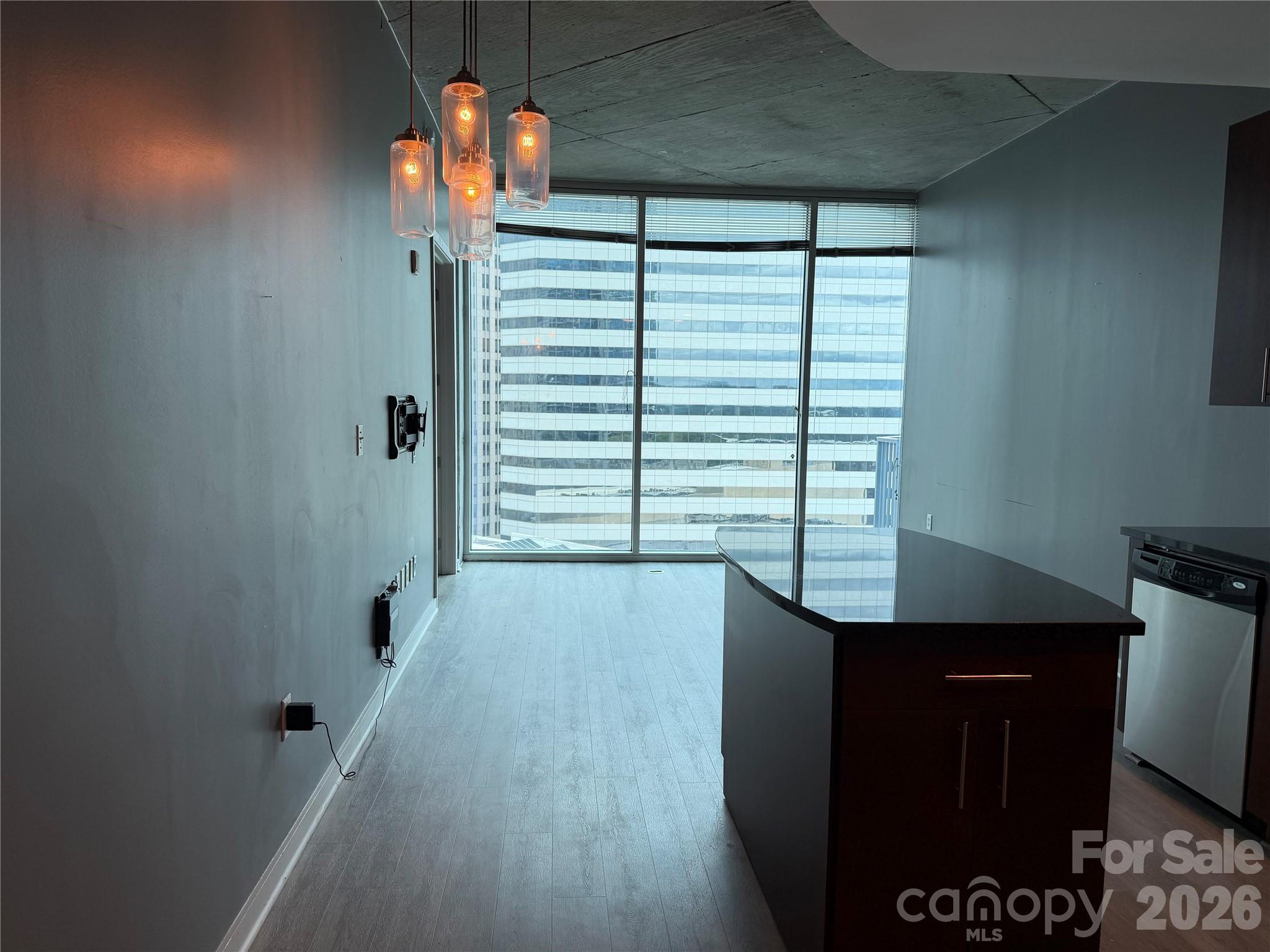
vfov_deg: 56.8
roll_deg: -0.7
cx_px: 635
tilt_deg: -5.6
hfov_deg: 71.6
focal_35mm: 24
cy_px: 476
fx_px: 881
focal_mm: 6.76
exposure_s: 1/302
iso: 80
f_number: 1.78
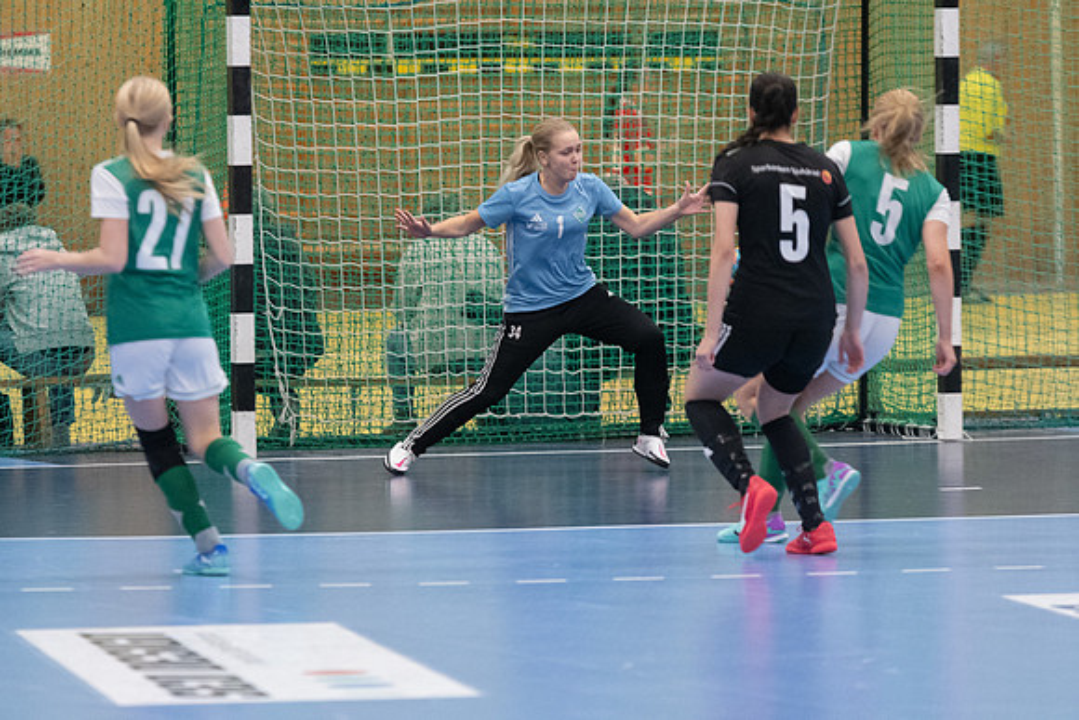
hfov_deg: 7.2
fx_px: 8535
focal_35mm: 285
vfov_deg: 4.8
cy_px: 360
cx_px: 540
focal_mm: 185
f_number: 3.5
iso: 7200
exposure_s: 1/500
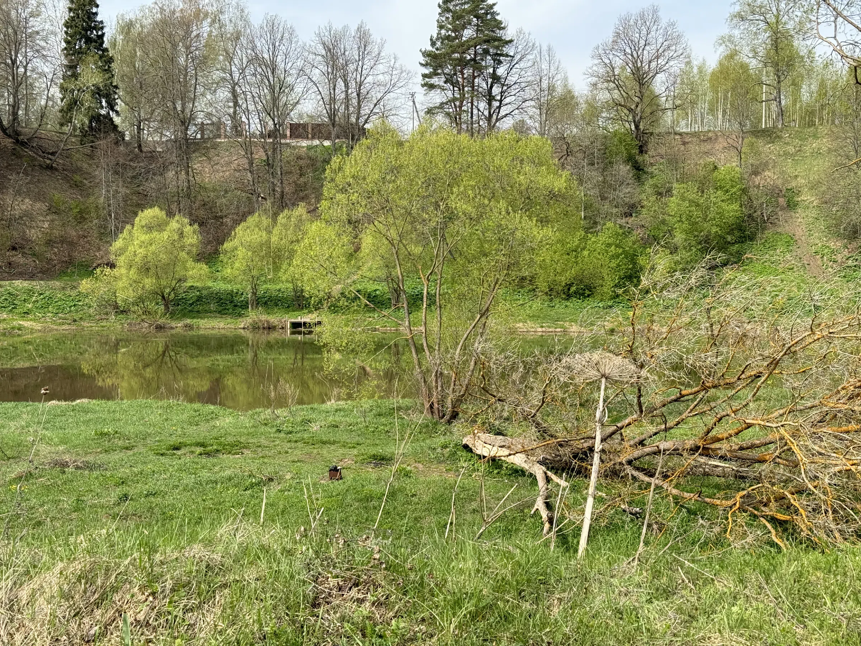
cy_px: 323
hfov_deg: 39.7
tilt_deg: -2.6
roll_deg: +0.2
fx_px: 1194
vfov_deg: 30.3
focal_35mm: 48
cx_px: 430
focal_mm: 6.76
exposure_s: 1/1560
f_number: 1.78
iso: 64
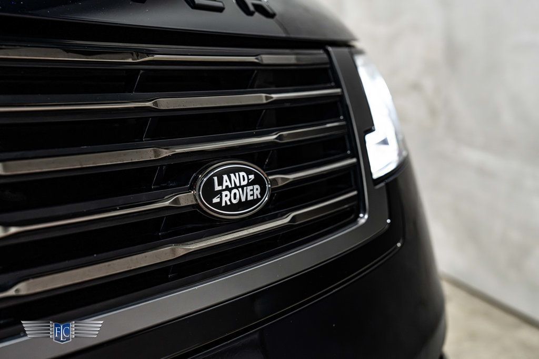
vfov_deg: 28.7
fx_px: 704
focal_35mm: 47
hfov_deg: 41.9
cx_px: 270
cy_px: 180
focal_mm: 47
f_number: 5
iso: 1600
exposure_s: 1/60
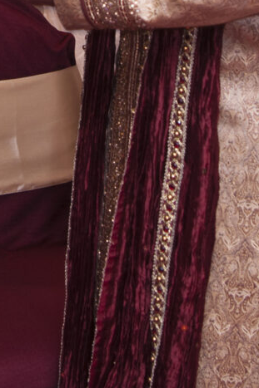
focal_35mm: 157
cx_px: -12
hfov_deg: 8.7
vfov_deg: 12.7
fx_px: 1695
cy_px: -122
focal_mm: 28
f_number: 4
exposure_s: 1/100
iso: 200
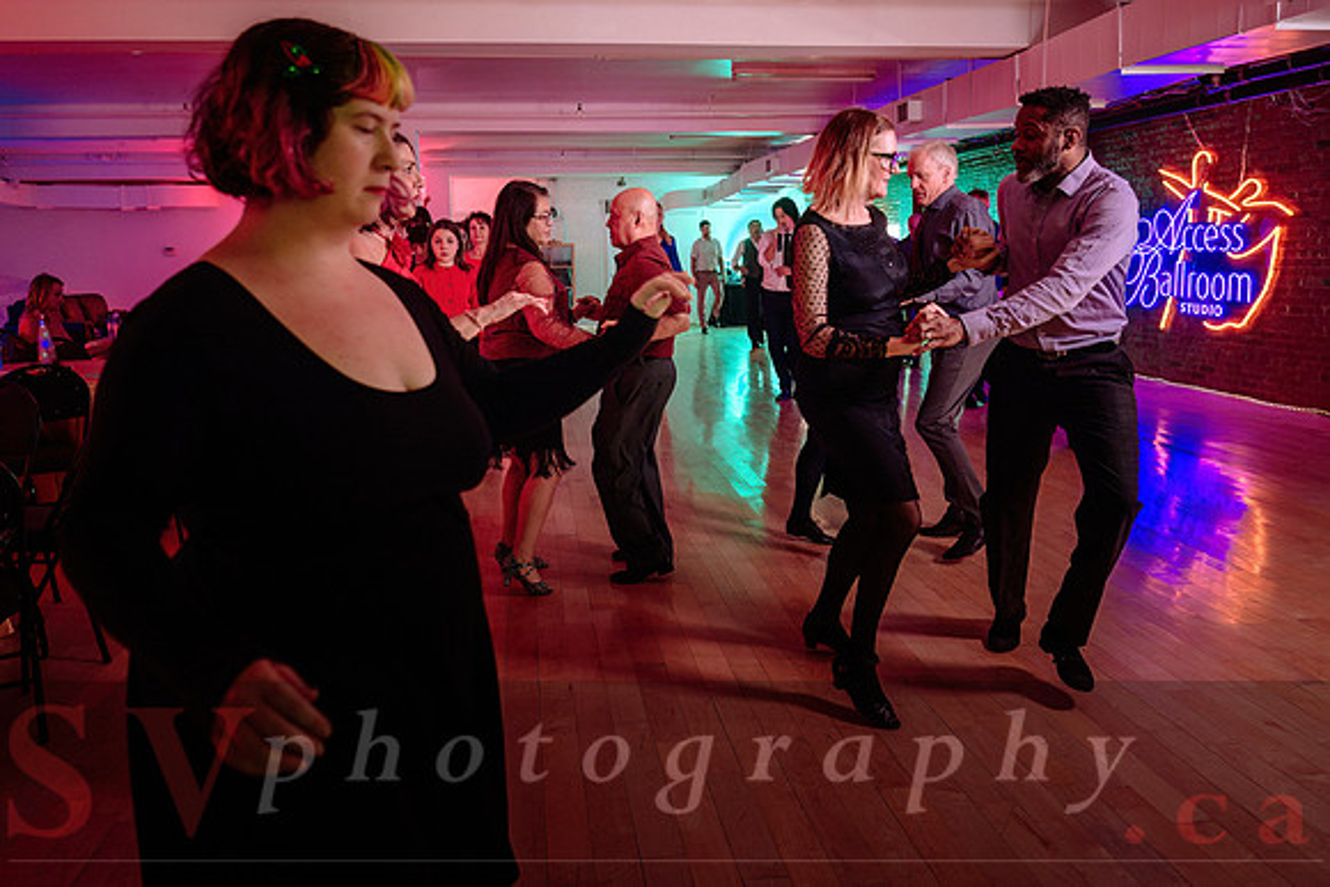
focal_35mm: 30
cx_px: 658
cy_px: 382
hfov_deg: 61.1
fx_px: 1126
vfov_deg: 42.9
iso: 1000
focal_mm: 26
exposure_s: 1/125
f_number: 3.5
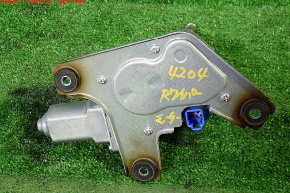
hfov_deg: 39.6
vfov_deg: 27.0
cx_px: 143
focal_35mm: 50
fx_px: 403
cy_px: 105
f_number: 3.1
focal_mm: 8.4
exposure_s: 1/50
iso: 800
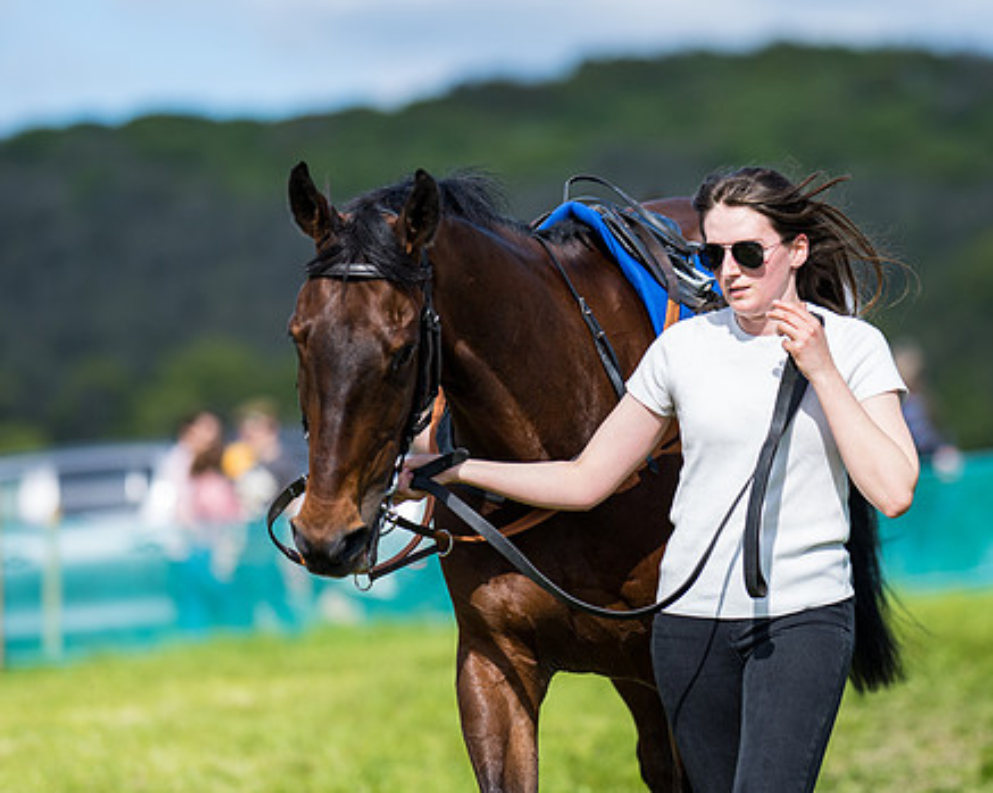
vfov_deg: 5.9
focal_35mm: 264
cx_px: 740
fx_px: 7753
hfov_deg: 7.3
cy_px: 271
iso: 50
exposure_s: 1/3200
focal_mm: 135
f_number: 2
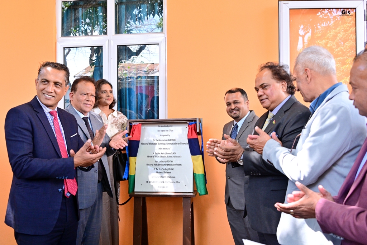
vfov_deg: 46.4
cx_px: 184
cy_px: 122
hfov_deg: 65.5
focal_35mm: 28
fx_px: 285
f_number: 5
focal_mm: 28
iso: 1000
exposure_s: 1/200
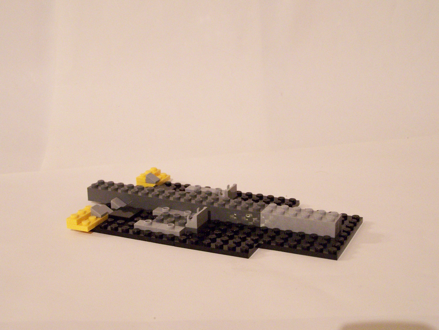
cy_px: 165
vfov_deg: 24.8
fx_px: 748
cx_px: 220
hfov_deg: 32.7
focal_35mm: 59
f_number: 3.1
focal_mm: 9.8
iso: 400
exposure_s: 1/8
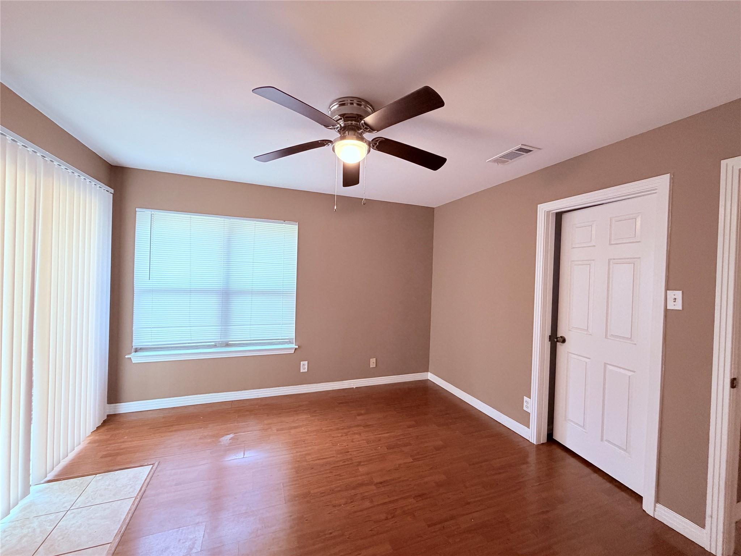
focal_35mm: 14
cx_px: 370
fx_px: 300
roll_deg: -1.6
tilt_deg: -1.4
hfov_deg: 102.1
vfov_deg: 85.7
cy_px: 278
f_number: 2.2
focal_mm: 2.22
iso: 250
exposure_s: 1/60
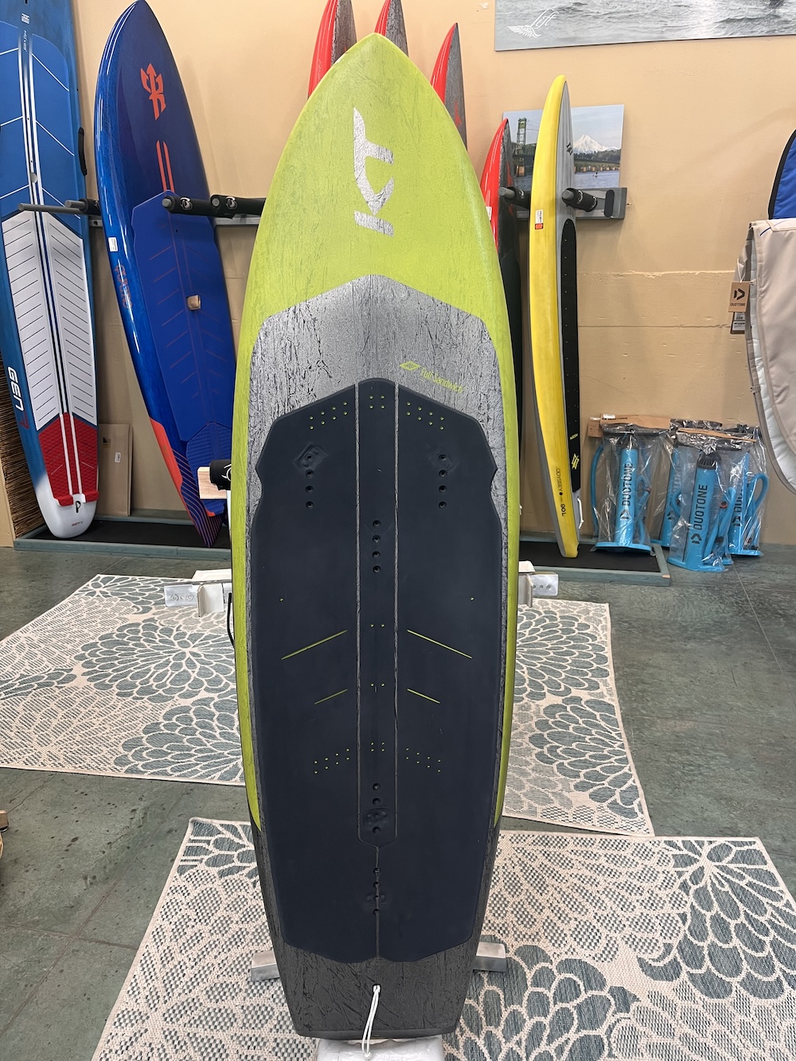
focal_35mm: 26
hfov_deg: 53.1
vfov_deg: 67.3
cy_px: 530
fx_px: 797
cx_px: 398
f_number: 1.6
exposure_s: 1/60
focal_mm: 5.1
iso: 100
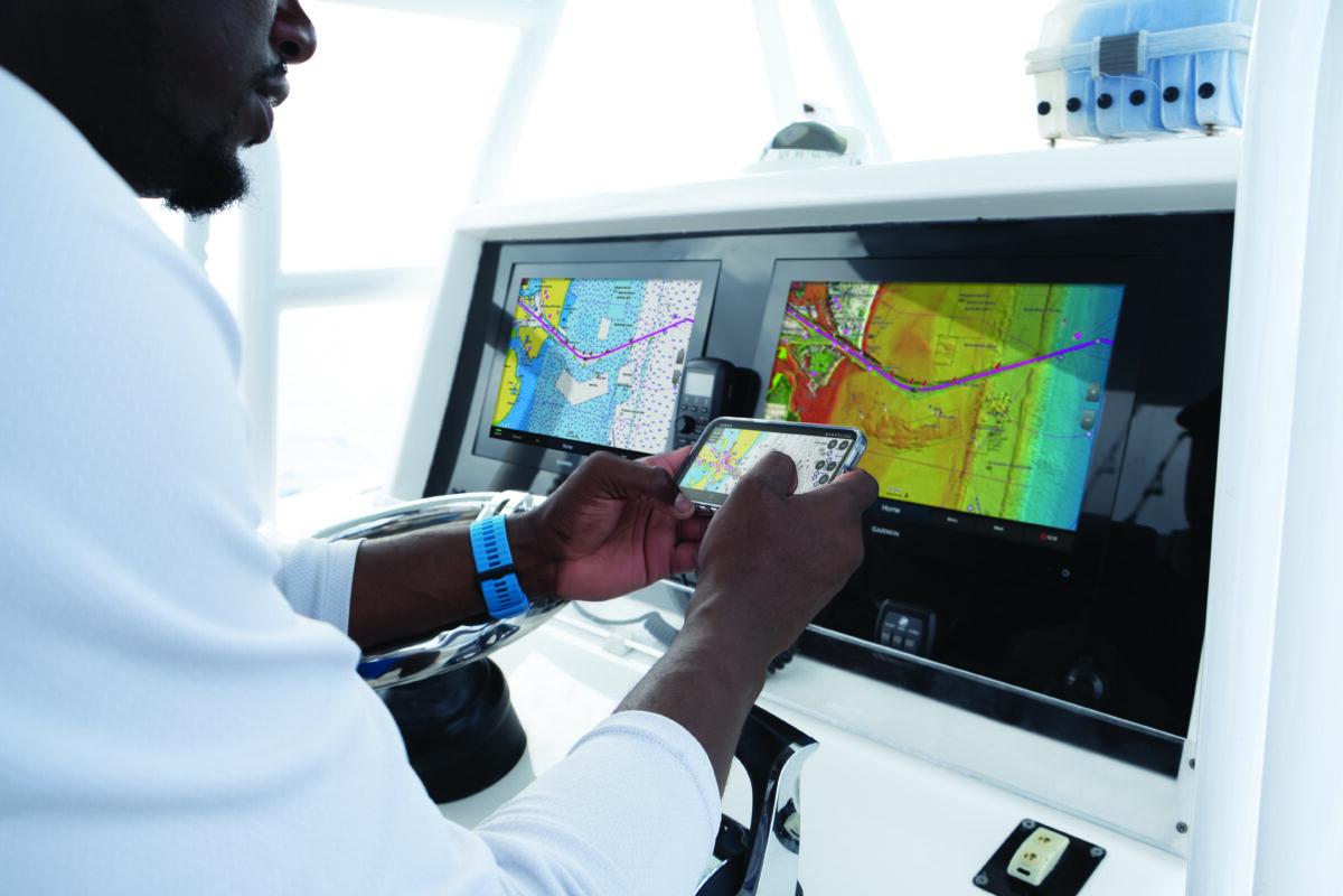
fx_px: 1007
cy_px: 448
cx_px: 672
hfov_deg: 67.4
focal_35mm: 27
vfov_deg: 47.9
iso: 160
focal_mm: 18
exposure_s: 1/250
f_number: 4.5
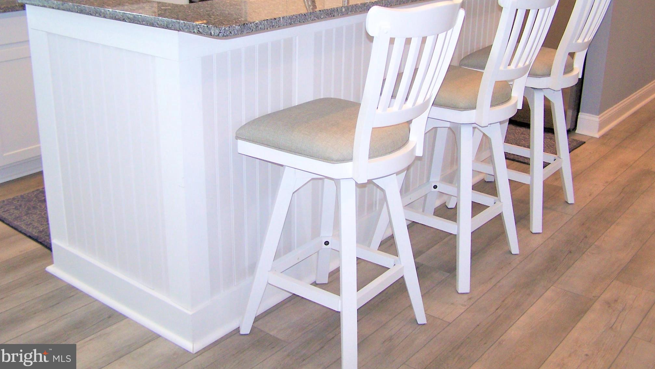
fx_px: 729
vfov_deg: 28.2
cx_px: 327
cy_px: 121
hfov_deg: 48.4
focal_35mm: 42
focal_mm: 6.3
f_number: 2.8
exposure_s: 1/60
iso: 140
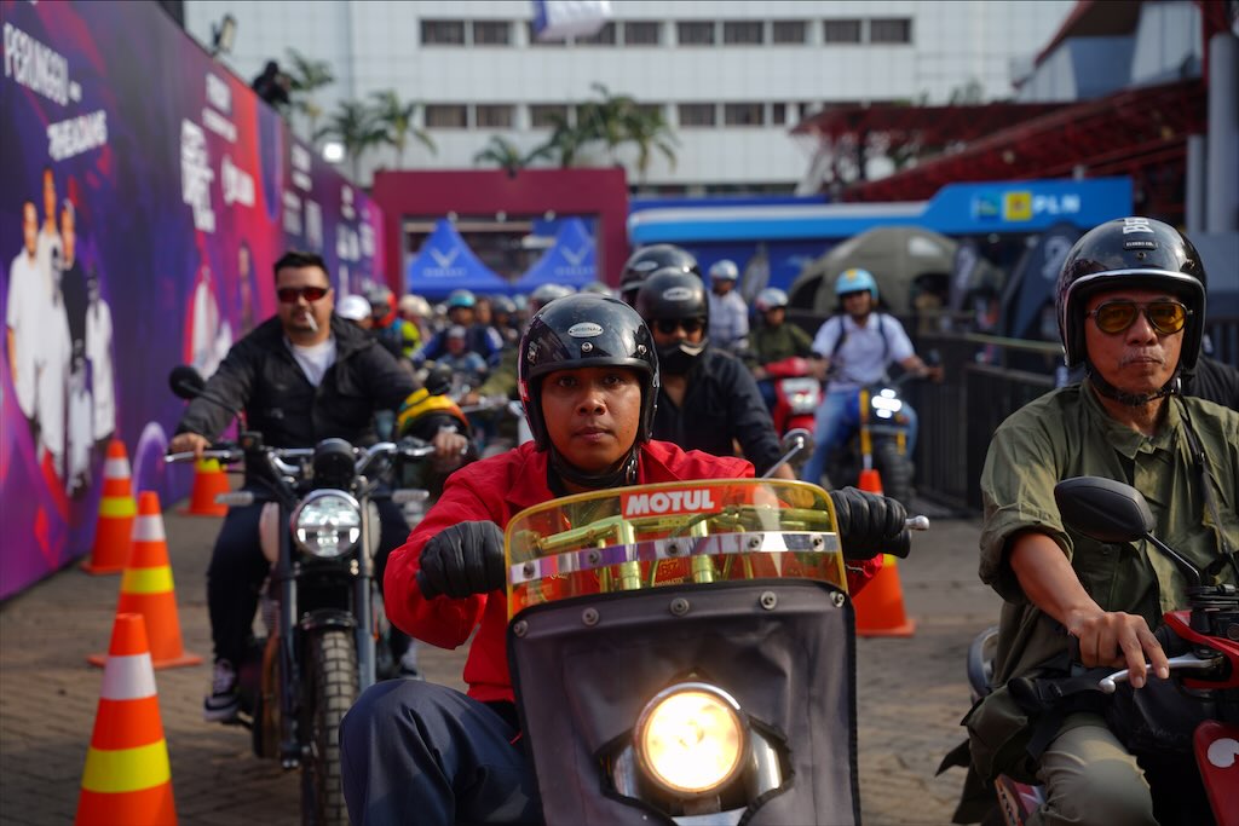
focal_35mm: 51
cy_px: 413
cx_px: 620
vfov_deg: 26.4
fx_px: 1762
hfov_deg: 38.7
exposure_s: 1/400
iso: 64
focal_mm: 51.2
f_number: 3.5
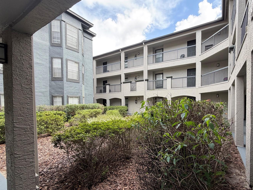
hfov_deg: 90.1
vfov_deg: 74.4
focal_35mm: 17
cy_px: 106
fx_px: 124
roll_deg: +1.4
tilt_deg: -0.9
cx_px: 150
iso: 50
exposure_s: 1/265
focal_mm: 2.22
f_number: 2.2
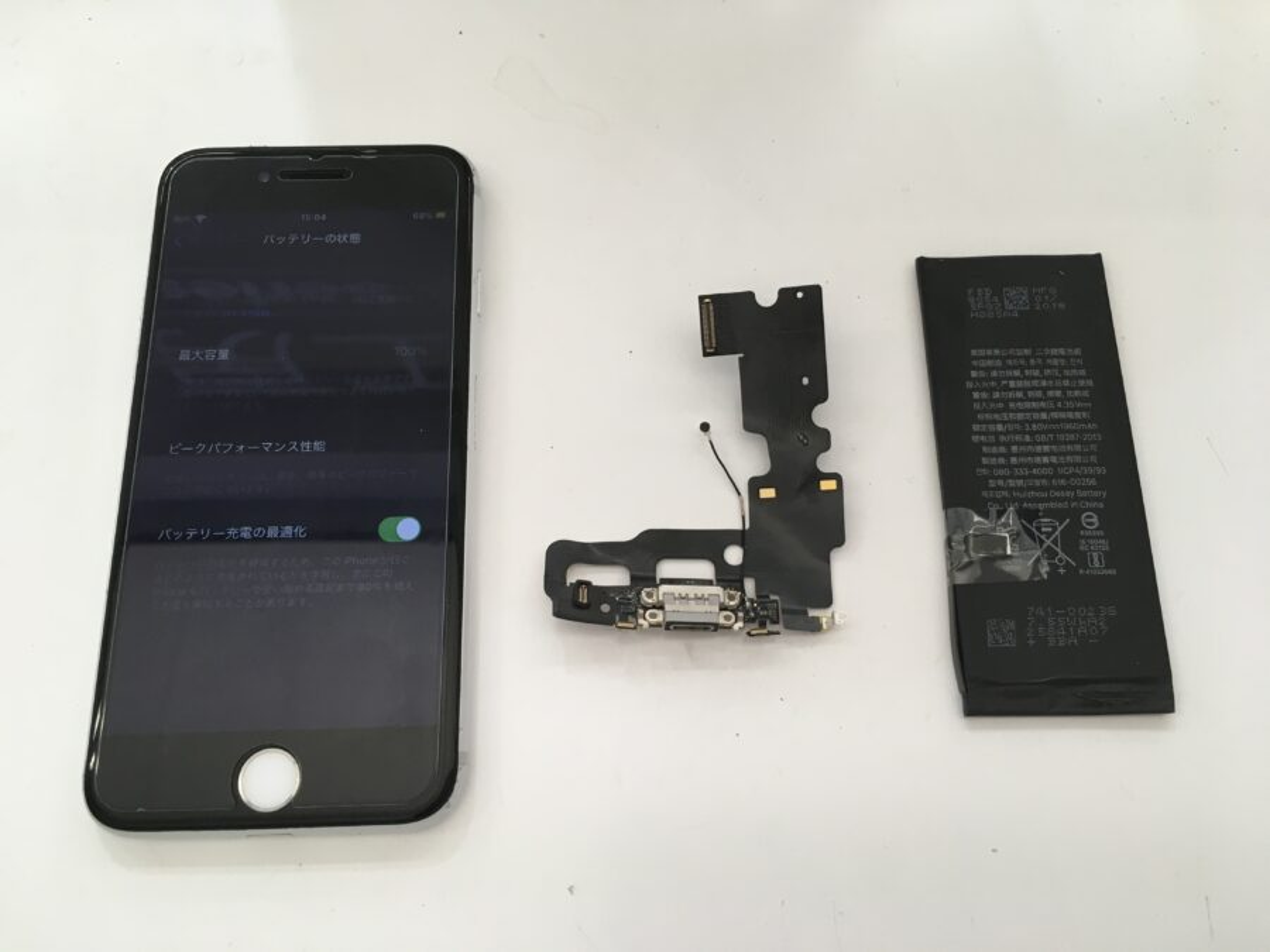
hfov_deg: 61.7
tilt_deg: -70.8
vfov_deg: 48.2
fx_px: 1064
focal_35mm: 29
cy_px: 476
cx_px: 635
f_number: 2.2
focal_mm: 4.15
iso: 32
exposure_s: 1/30
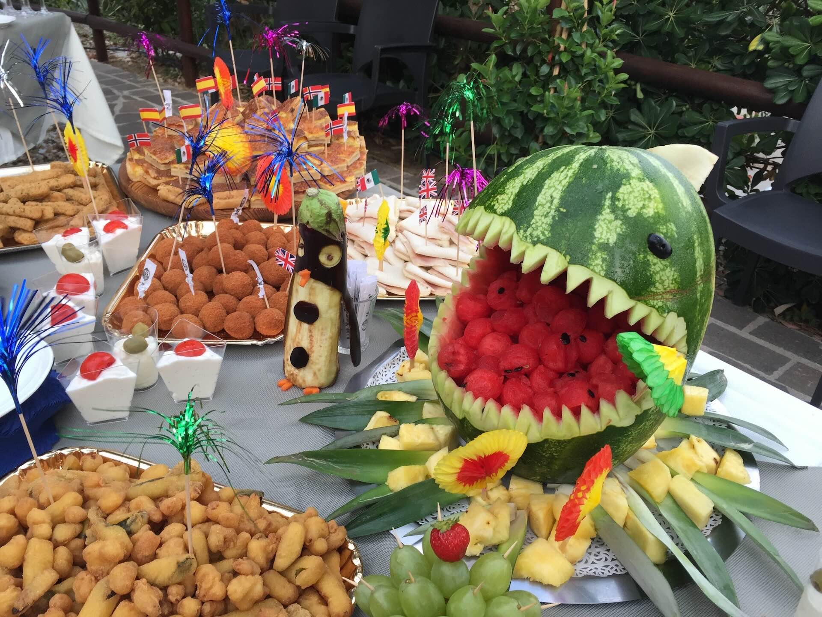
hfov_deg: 61.7
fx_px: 689
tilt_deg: -30.8
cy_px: 308
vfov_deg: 48.2
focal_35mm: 29
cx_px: 411
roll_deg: -1.5
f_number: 2.2
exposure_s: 1/120
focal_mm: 4.15
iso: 50
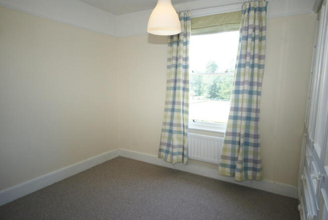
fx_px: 205
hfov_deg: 77.3
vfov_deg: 56.3
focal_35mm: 22
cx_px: 164
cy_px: 110
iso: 400
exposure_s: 1/60
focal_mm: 15
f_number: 5
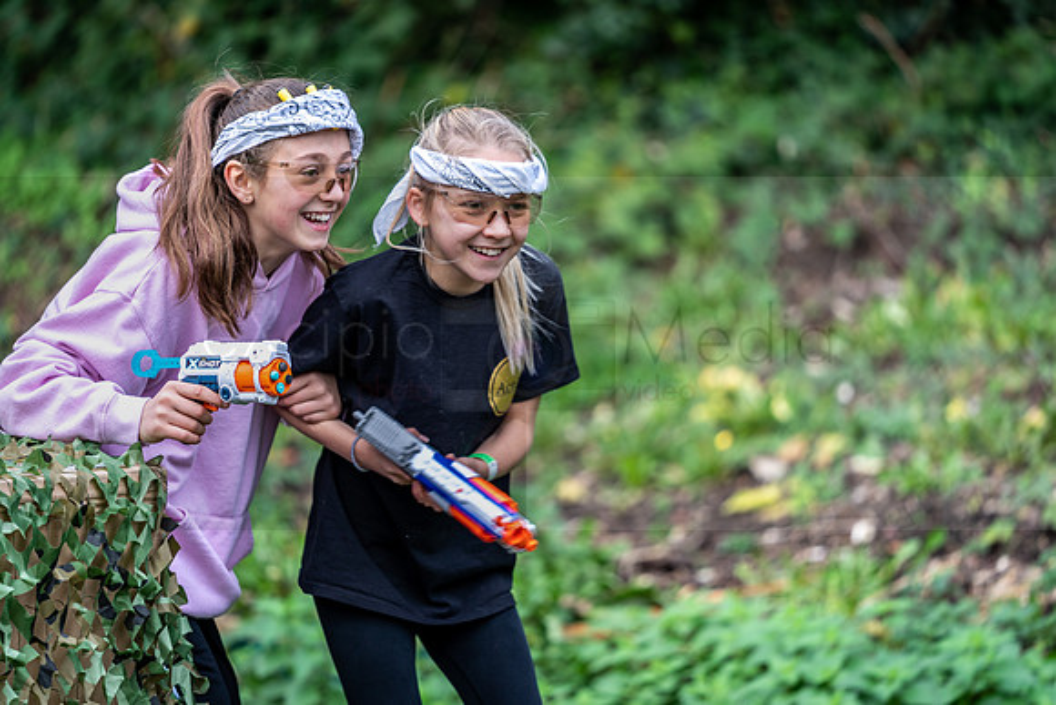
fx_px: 6065
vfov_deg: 6.6
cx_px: 546
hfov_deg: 10.0
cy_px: 357
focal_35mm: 207
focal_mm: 200
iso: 100
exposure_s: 1/125
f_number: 2.8
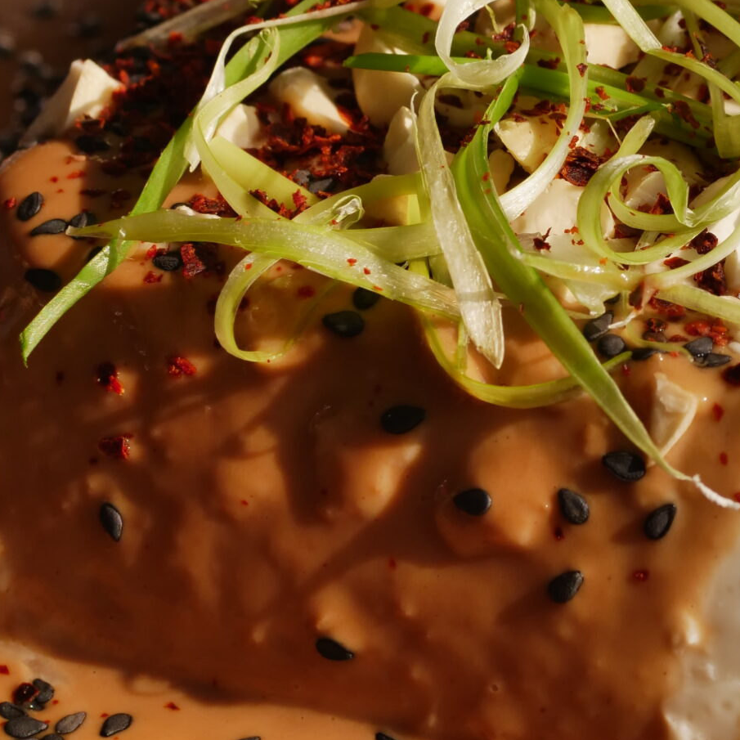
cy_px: 285
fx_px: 5200
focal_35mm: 215
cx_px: 712
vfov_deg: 8.1
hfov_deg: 8.1
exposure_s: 1/640
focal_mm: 43
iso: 200
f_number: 5.6
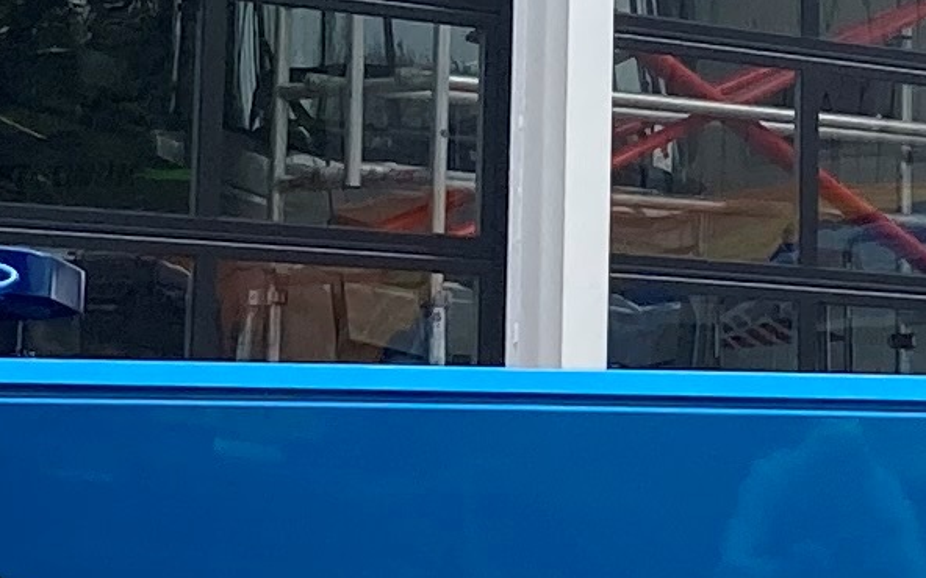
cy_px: -319
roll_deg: -0.8
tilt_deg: +11.4
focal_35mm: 202
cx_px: 863
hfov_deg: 10.3
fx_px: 5098
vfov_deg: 6.4
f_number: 1.8
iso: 20
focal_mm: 3.99
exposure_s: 1/1350
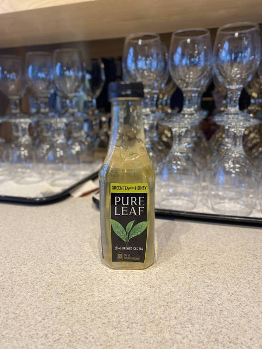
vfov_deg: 67.3
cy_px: 174
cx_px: 131
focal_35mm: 26
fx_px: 262
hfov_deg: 53.1
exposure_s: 1/60
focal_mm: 4.25
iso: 100
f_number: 1.8
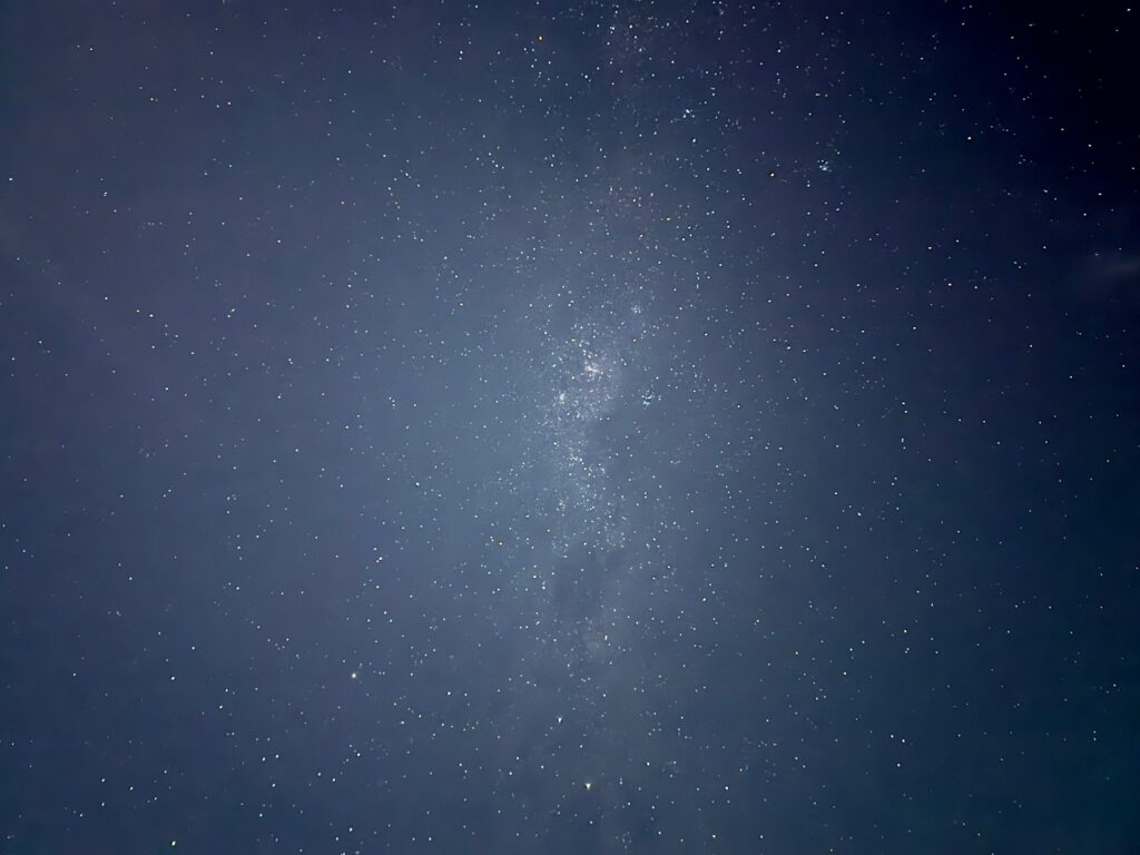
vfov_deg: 56.8
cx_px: 570
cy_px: 428
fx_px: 790
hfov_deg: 71.6
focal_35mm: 24
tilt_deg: +67.0
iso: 5000
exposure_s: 2
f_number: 1.78
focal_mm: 6.76
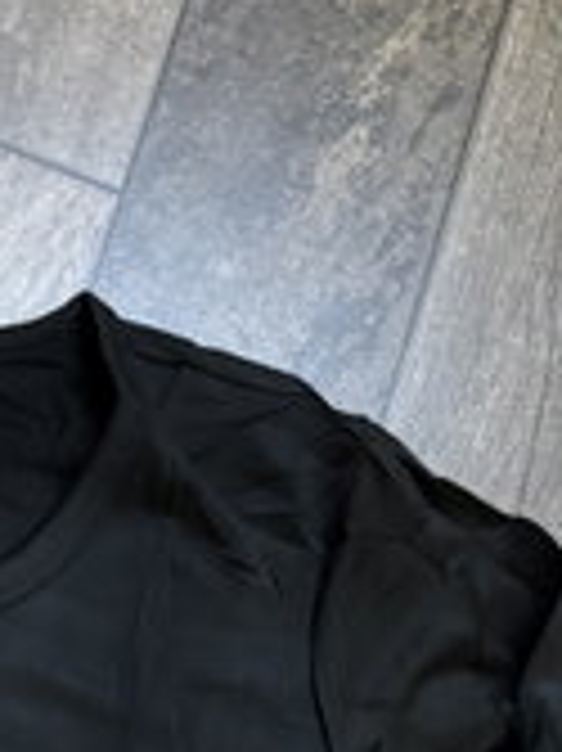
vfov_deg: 20.4
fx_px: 1799
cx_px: -333
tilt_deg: -79.9
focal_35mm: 83
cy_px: 1105
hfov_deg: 16.0
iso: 320
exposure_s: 1/60
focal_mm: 5.96
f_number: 1.6
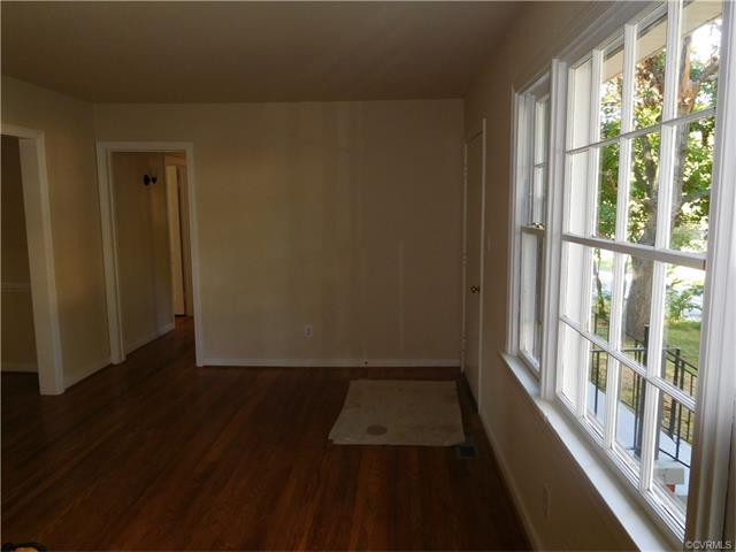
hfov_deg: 69.4
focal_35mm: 25
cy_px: 276
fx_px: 532
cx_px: 368
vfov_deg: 54.9
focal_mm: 4.5
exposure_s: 1/30
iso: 200
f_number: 3.4
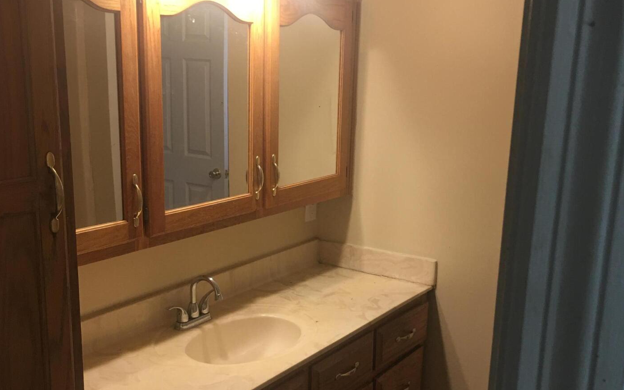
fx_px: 748
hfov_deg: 45.3
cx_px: 319
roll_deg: -1.8
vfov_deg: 29.1
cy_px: 243
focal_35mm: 44
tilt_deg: -13.7
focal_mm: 4.15
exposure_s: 1/15
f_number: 2.2
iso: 32
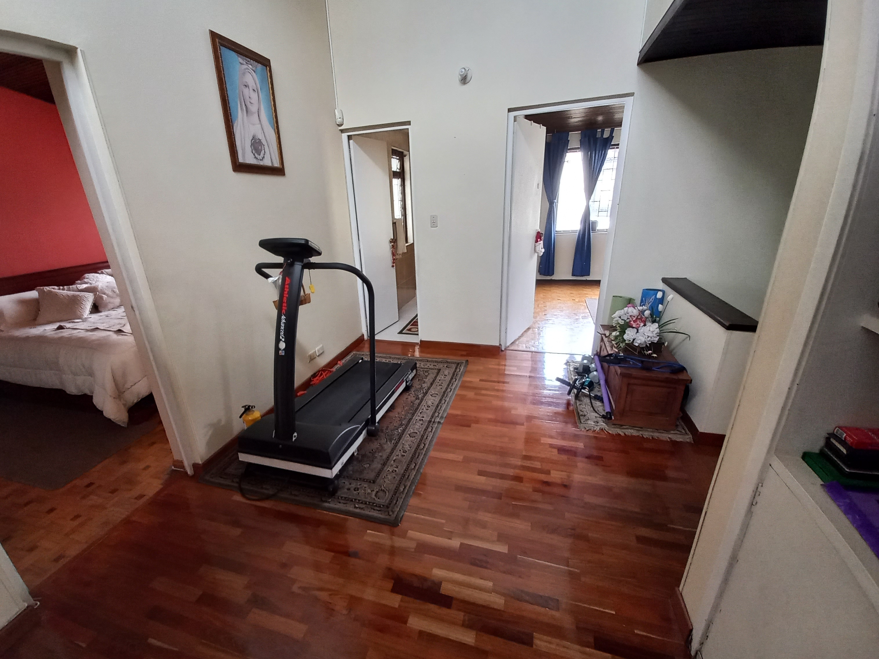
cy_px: 334
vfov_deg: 85.7
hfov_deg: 101.9
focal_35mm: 14
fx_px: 355
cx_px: 408
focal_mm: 1.42
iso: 125
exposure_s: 1/30
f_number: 2.2
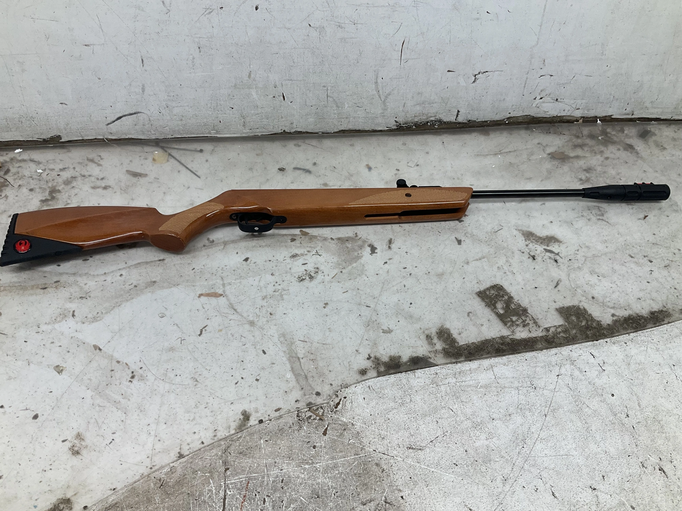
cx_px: 341
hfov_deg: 61.7
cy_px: 256
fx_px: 571
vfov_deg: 48.2
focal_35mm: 29
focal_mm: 3
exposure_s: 1/120
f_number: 1.8
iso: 32
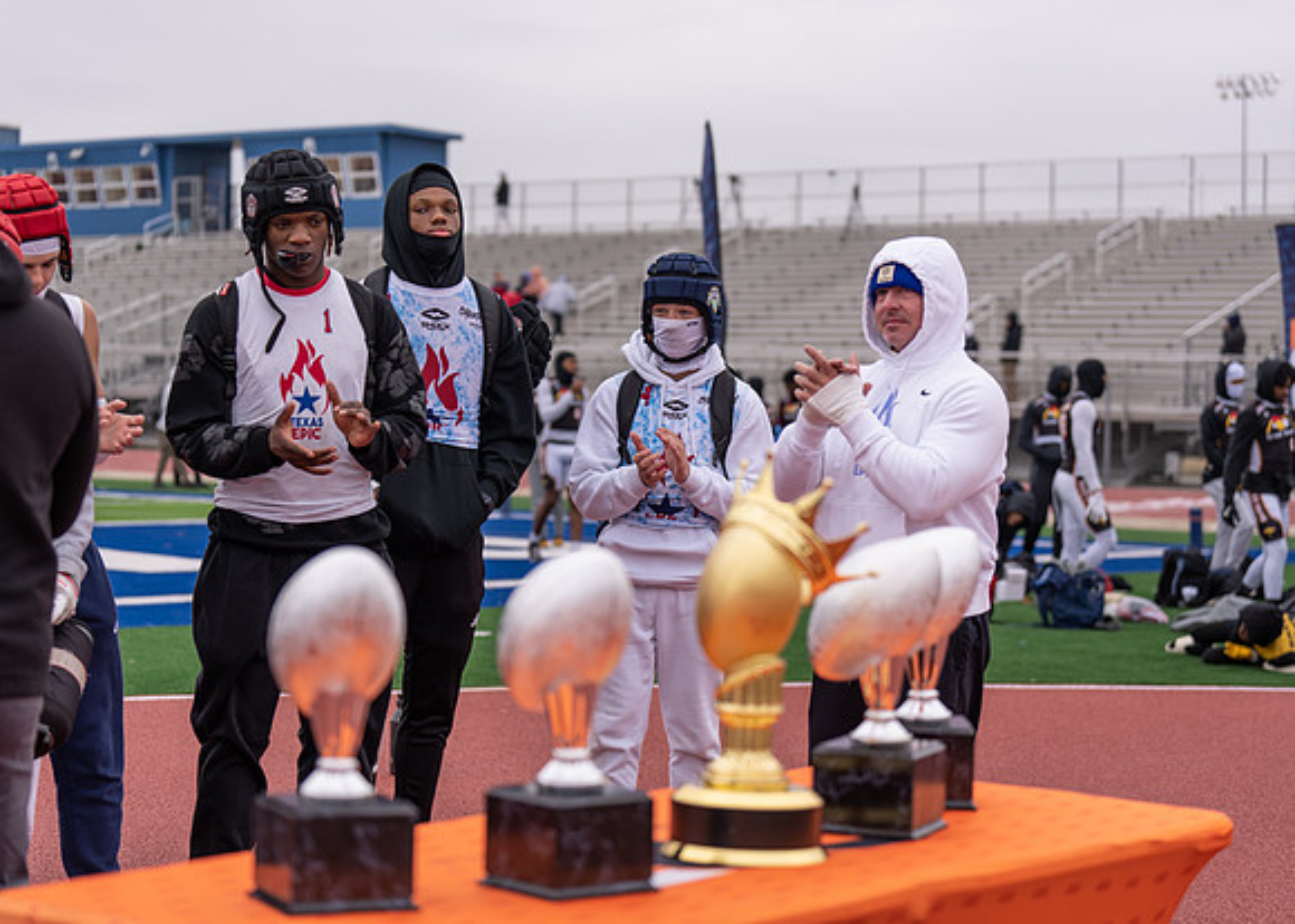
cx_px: 648
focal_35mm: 75
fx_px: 2774
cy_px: 462
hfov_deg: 26.3
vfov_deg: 18.9
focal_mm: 72
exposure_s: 1/800
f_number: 2.8
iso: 100
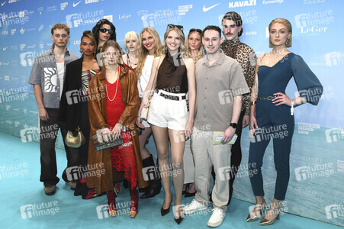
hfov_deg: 69.4
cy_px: 114
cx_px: 172
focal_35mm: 26
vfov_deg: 49.5
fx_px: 248
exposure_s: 1/250
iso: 2000
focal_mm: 26
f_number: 11
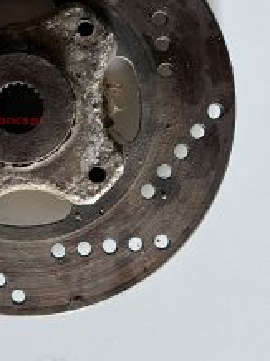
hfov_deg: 26.0
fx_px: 552
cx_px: -4
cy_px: 121
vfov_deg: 35.9
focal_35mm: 53
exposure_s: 1/60
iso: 400
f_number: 1.5
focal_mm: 5.7
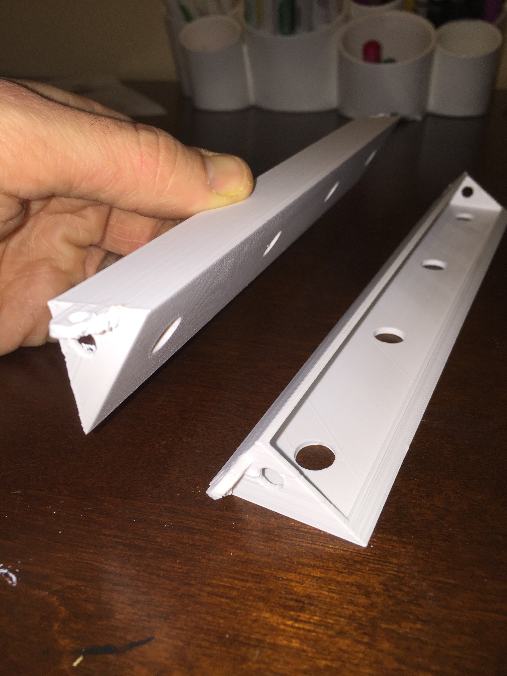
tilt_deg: -30.3
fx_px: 566
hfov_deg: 48.2
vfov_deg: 61.7
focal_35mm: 29
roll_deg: -0.1
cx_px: 254
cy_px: 338
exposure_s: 1/148
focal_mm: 4.15
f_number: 2.2
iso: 32
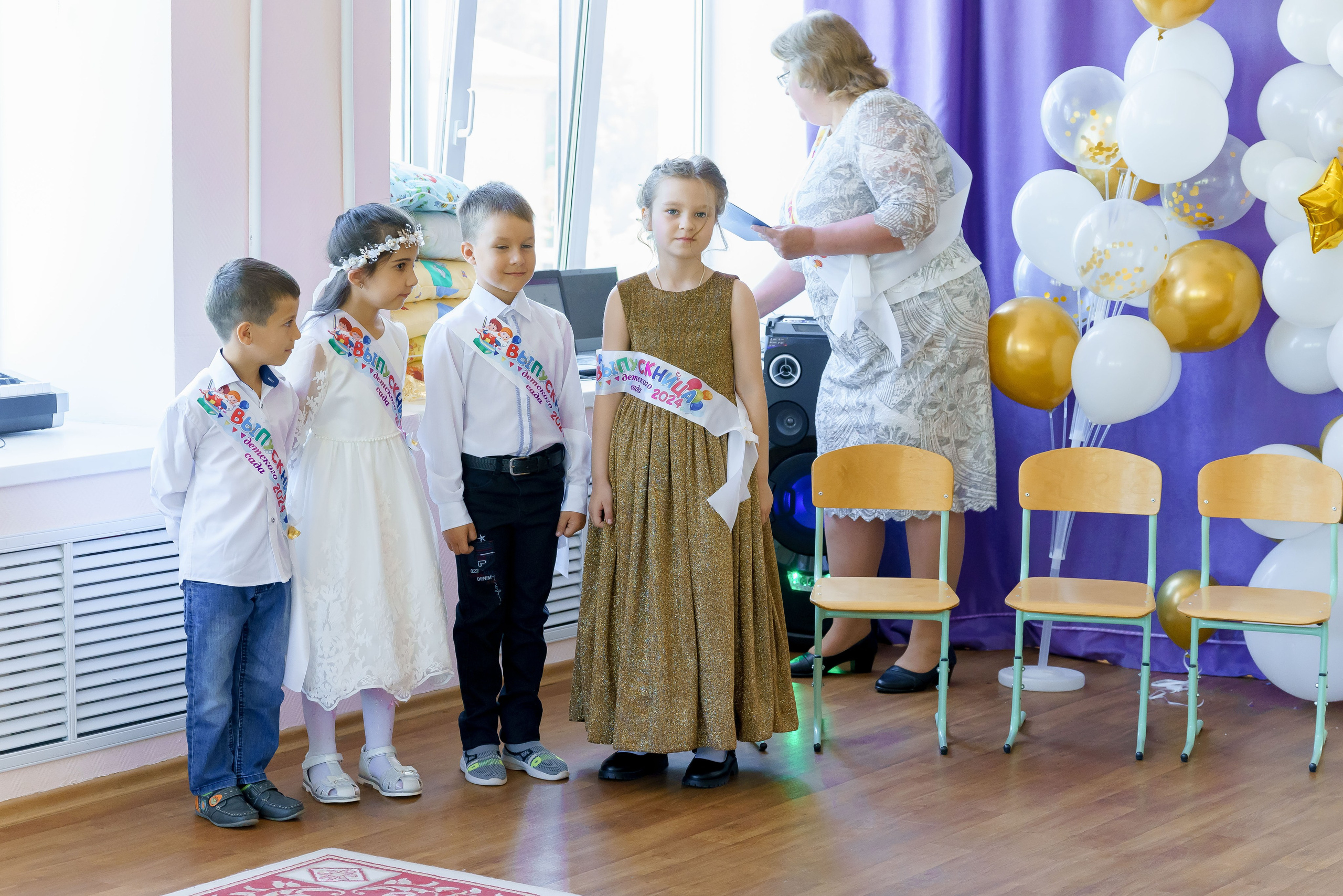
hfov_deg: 24.4
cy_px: 445
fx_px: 3106
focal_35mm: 83
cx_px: 685
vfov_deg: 16.4
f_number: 5
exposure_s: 1/160
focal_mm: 81
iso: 2500
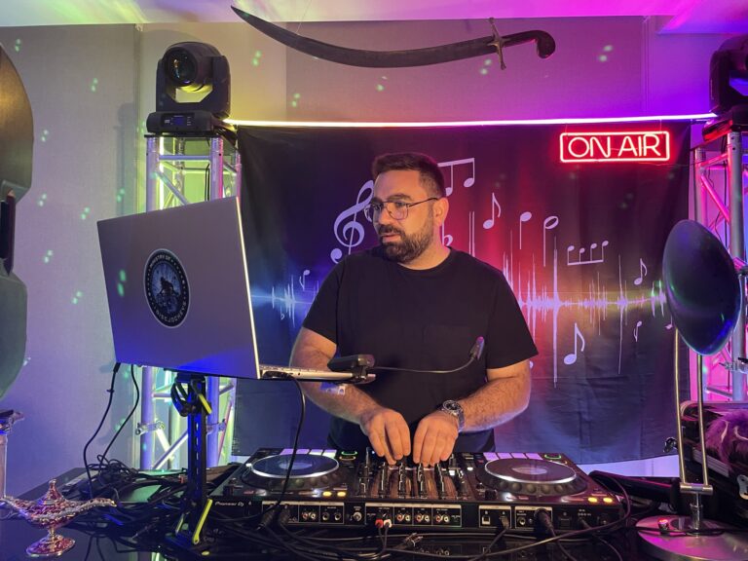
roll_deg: +0.4
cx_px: 374
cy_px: 280
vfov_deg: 53.1
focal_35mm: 26
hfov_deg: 67.3
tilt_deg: +3.0
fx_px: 562
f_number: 1.6
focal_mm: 4.2
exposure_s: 1/29
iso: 500
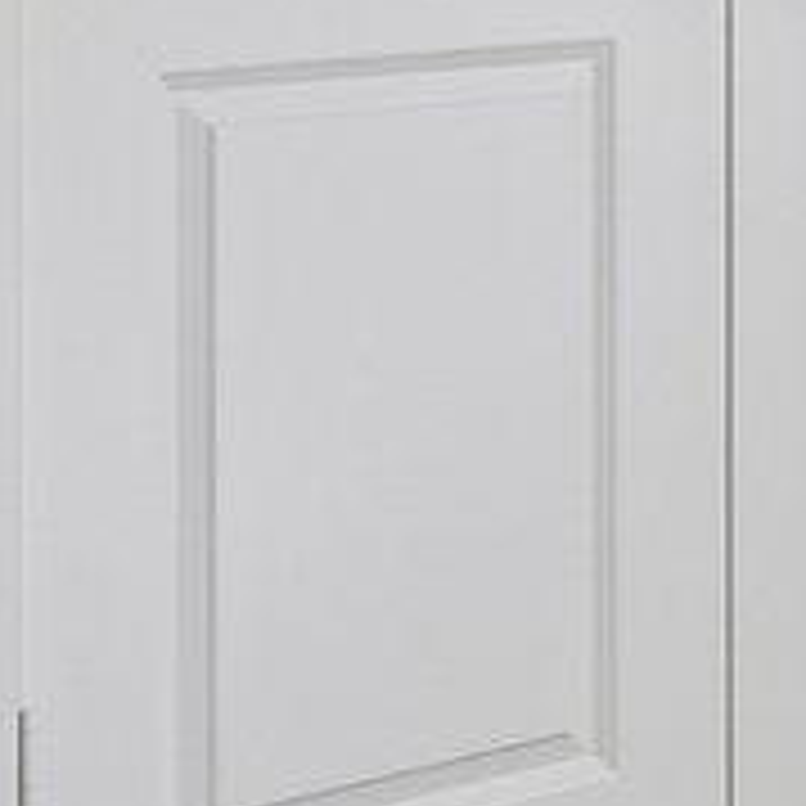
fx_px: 3583
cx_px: 1716
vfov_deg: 12.4
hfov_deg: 11.3
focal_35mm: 136
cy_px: -268
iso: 250
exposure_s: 1/60
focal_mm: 14
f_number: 9
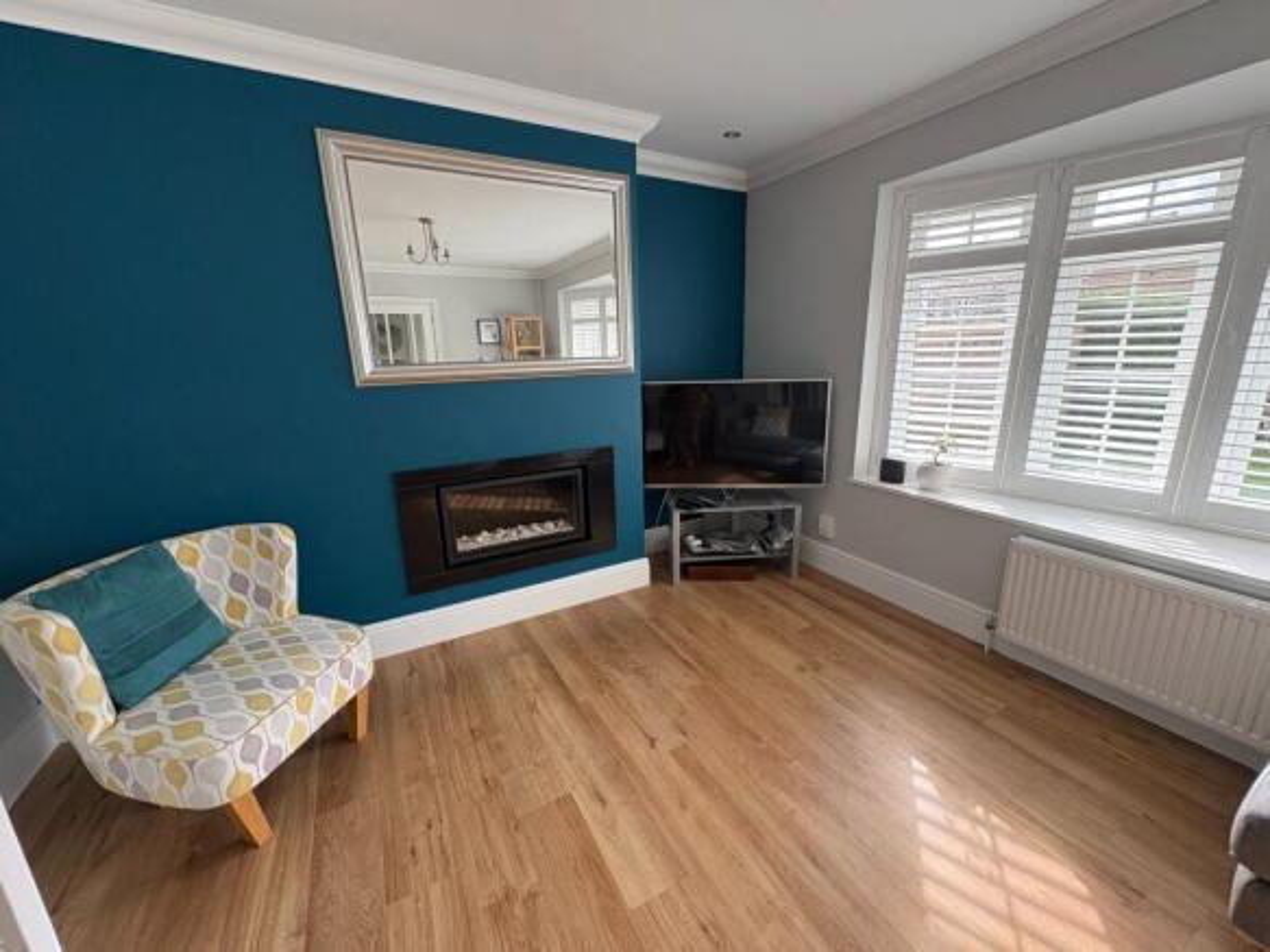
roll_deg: +3.5
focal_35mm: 14
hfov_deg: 102.1
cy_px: 476
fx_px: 514
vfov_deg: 85.7
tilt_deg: -12.3
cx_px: 635
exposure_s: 1/99
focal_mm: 2.22
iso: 125
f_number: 2.2
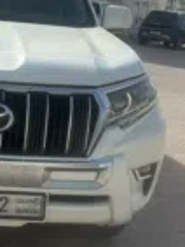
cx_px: 7
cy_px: 147
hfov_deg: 21.0
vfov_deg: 28.5
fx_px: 484
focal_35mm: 68
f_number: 1.78
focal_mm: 6.86
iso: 80
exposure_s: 1/4348
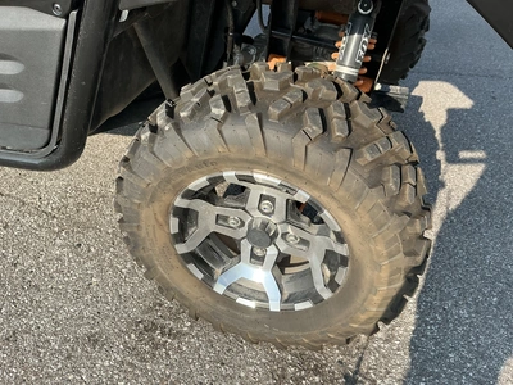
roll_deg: +0.4
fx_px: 415
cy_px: 192
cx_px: 256
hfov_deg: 63.4
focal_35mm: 28
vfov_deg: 49.7
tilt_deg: -39.1
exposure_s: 1/709
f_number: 1.8
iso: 25
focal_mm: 3
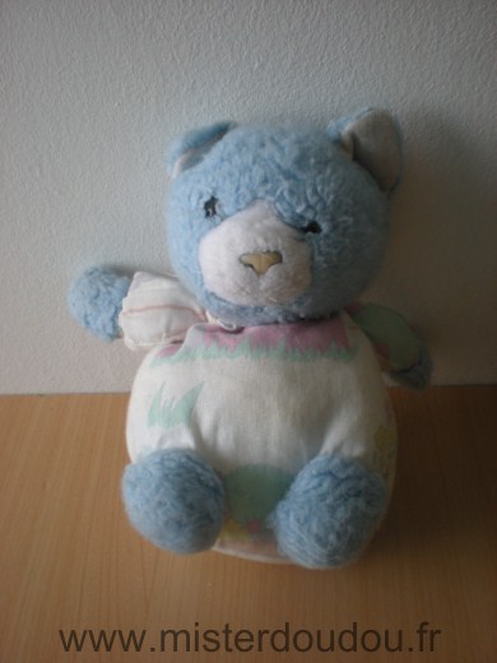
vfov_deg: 49.0
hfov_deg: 37.7
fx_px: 727
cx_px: 248
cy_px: 332
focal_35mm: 38
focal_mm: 6.3
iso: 141
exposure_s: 1/69.1
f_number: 3.1
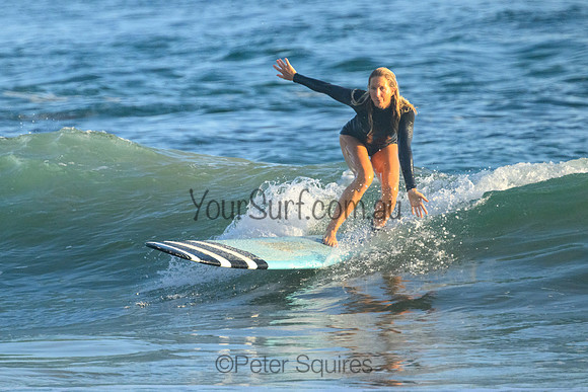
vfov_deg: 1.5
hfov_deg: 2.2
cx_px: 243
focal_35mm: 939
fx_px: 15345
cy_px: 176
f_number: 11
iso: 3600
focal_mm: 800
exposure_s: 1/2000
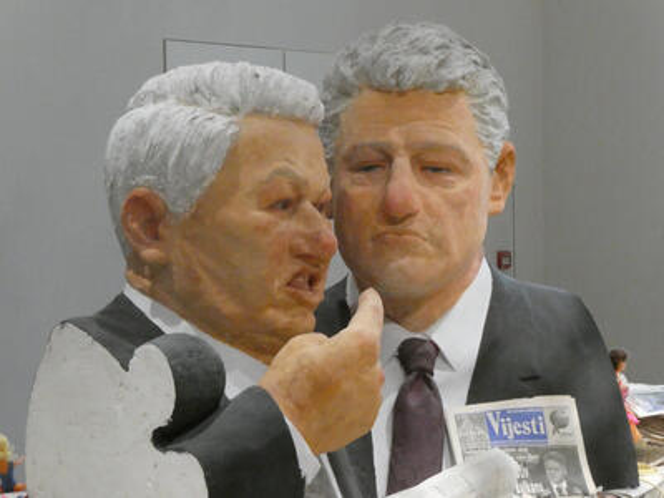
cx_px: 332
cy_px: 249
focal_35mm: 79
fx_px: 1515
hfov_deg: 24.7
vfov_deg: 18.7
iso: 1600
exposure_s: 1/25
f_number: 7.1
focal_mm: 14.1
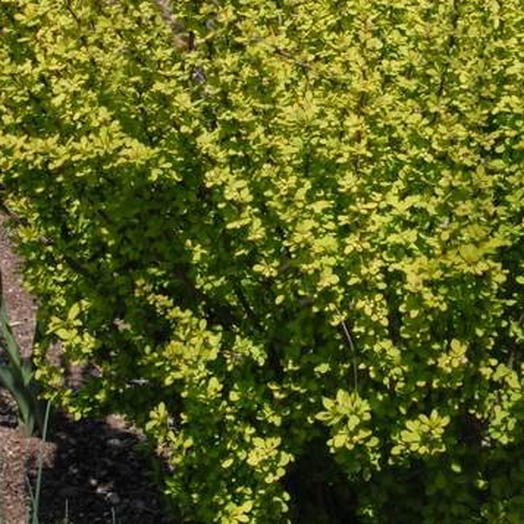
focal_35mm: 117
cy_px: 178
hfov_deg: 14.8
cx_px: 381
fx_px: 2004
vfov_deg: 14.9
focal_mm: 32
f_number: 11
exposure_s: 1/500
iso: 400
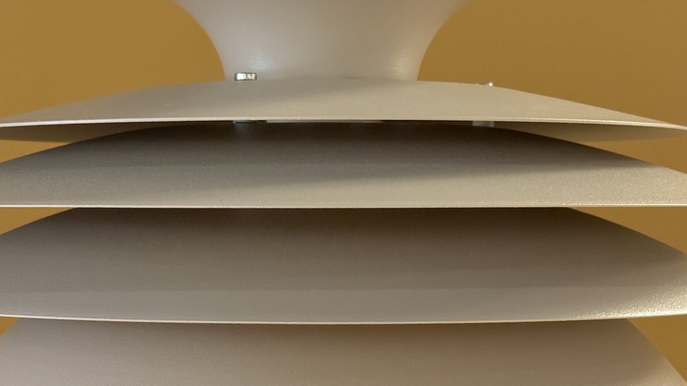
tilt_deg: -0.1
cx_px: 322
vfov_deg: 17.0
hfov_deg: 29.7
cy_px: 186
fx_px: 1293
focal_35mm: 71
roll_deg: -1.0
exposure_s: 1/50
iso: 200
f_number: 1.78
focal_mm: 6.76
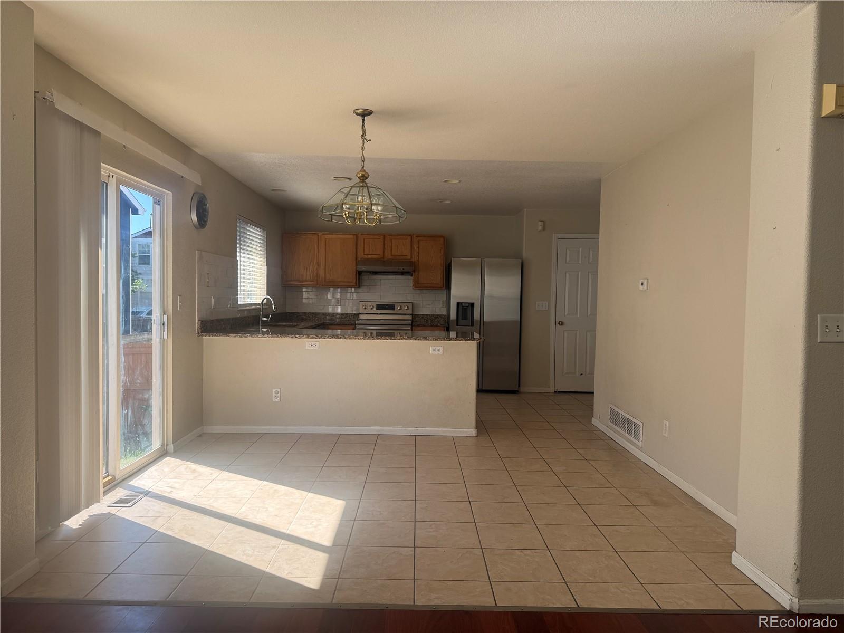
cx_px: 422
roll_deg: -0.9
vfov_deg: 56.8
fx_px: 585
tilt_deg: -1.6
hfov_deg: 71.6
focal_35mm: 24
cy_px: 316
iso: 100
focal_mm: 6.76
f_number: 1.78
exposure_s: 1/677
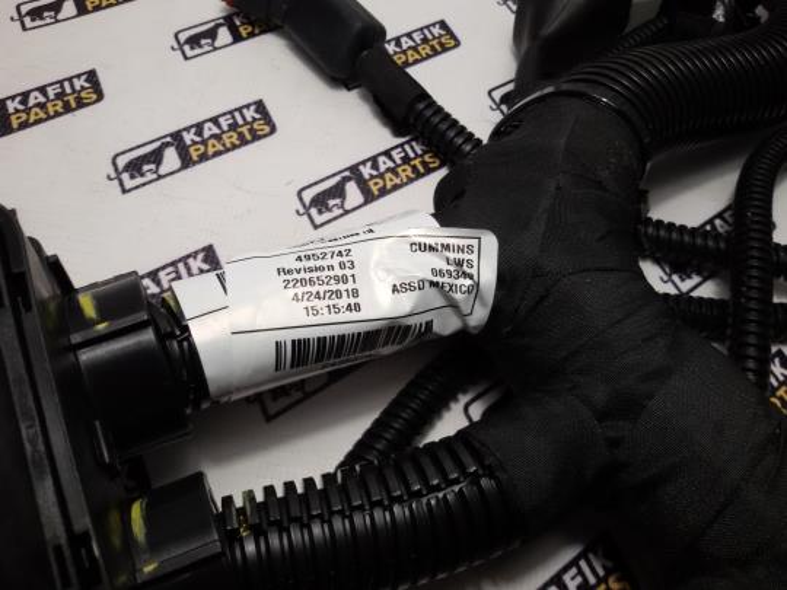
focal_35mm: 31
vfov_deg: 45.4
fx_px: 705
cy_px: 295
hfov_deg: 58.4
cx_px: 394
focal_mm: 2.93
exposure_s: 1/50
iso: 50
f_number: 2.4
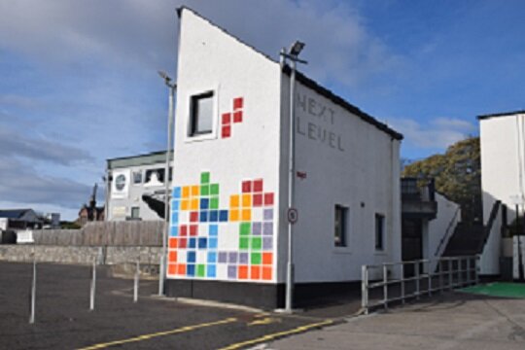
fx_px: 503
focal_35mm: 34
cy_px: 175
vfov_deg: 38.4
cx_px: 262
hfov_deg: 55.1
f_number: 10
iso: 200
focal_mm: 23
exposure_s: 1/400
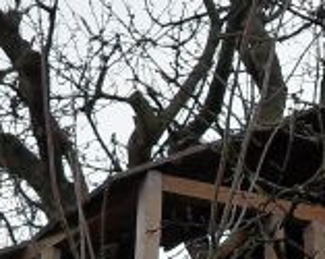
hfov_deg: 9.7
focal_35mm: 199
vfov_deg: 7.7
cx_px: 294
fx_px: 1911
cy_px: 244
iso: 100
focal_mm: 6.2
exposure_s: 1/90
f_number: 2.8
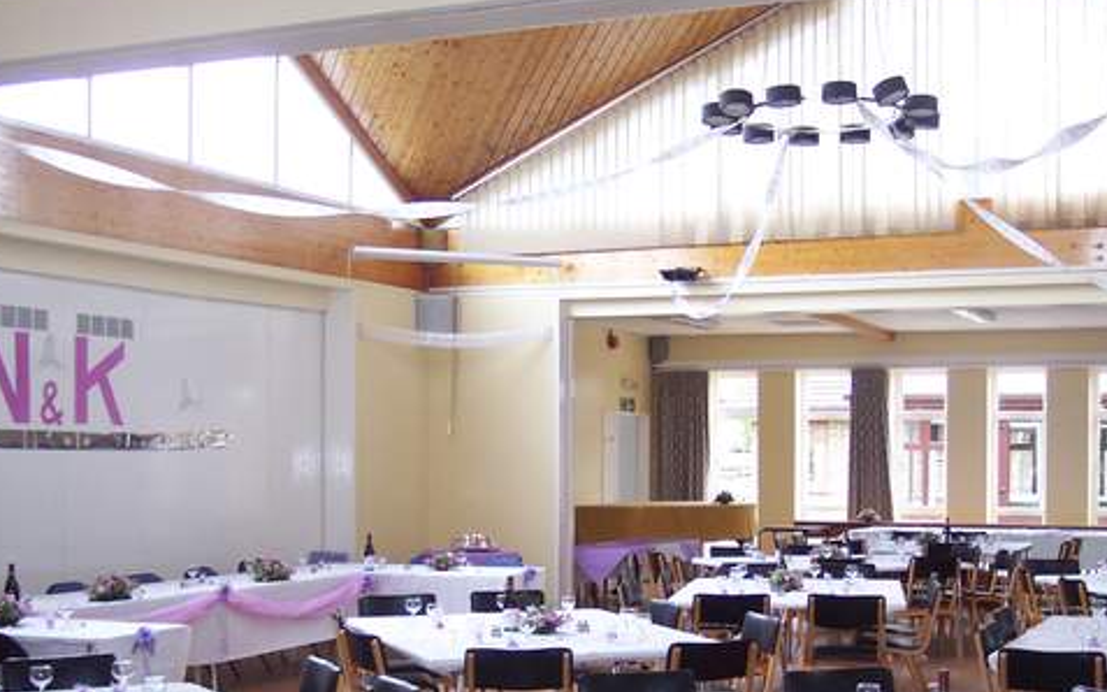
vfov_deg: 23.7
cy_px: 527
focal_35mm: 54
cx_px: 634
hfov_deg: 37.5
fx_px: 1629
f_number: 2.8
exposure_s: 1/45
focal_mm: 8
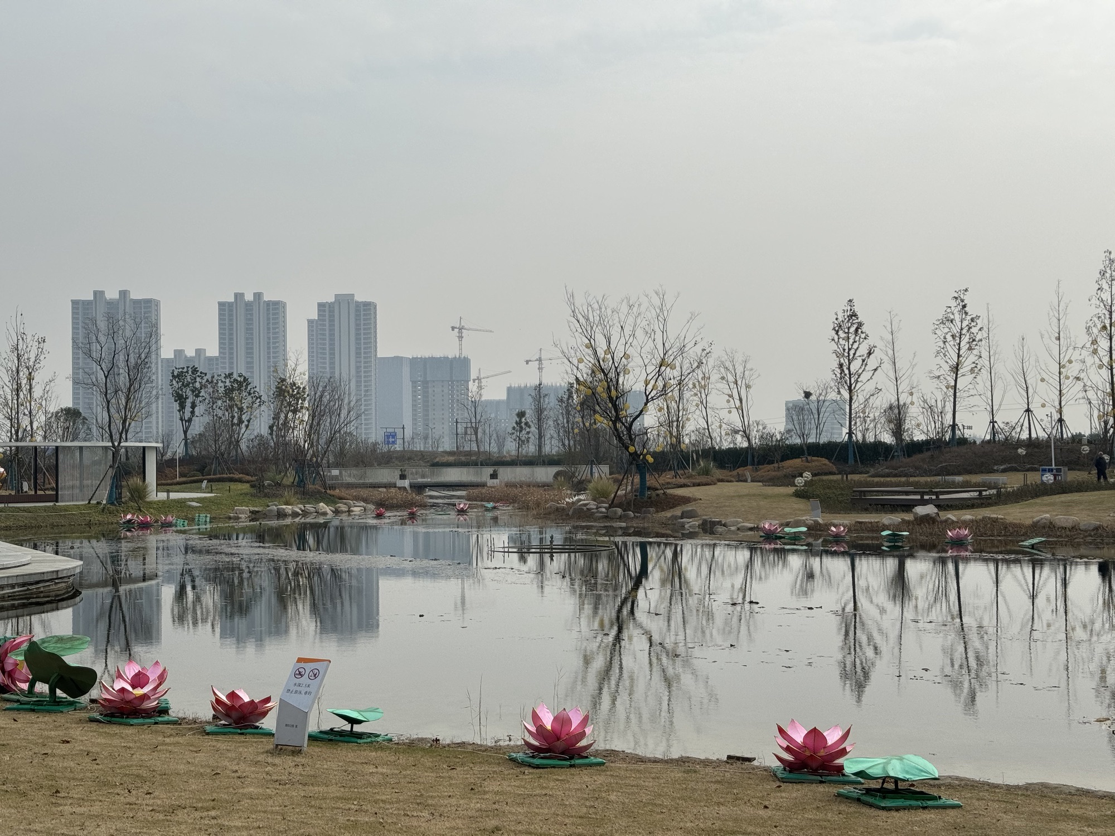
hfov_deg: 39.7
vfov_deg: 30.3
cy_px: 418
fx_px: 1546
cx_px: 558
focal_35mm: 48
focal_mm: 6.86
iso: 64
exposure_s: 1/4310
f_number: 1.78
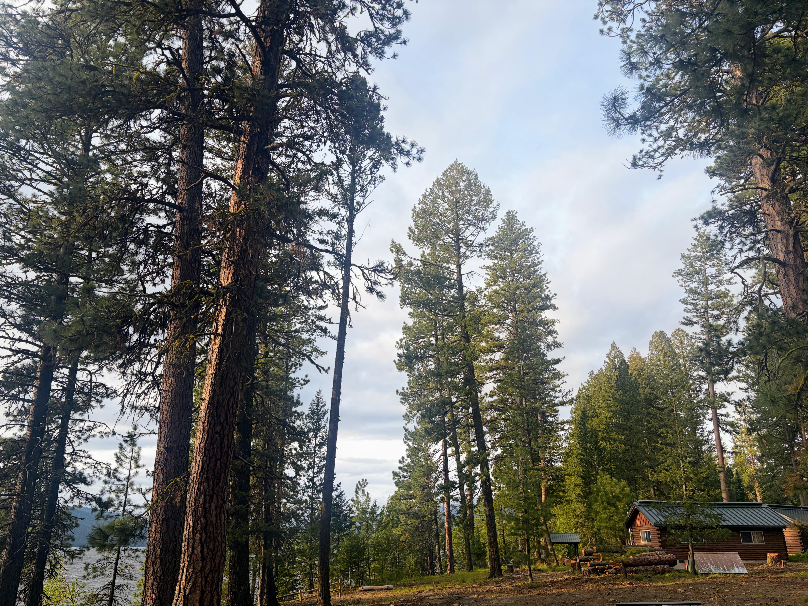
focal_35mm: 26
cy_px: 303
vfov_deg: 53.1
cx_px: 404
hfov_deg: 67.3
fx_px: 607
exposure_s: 1/782
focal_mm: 5.96
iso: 50
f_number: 1.6
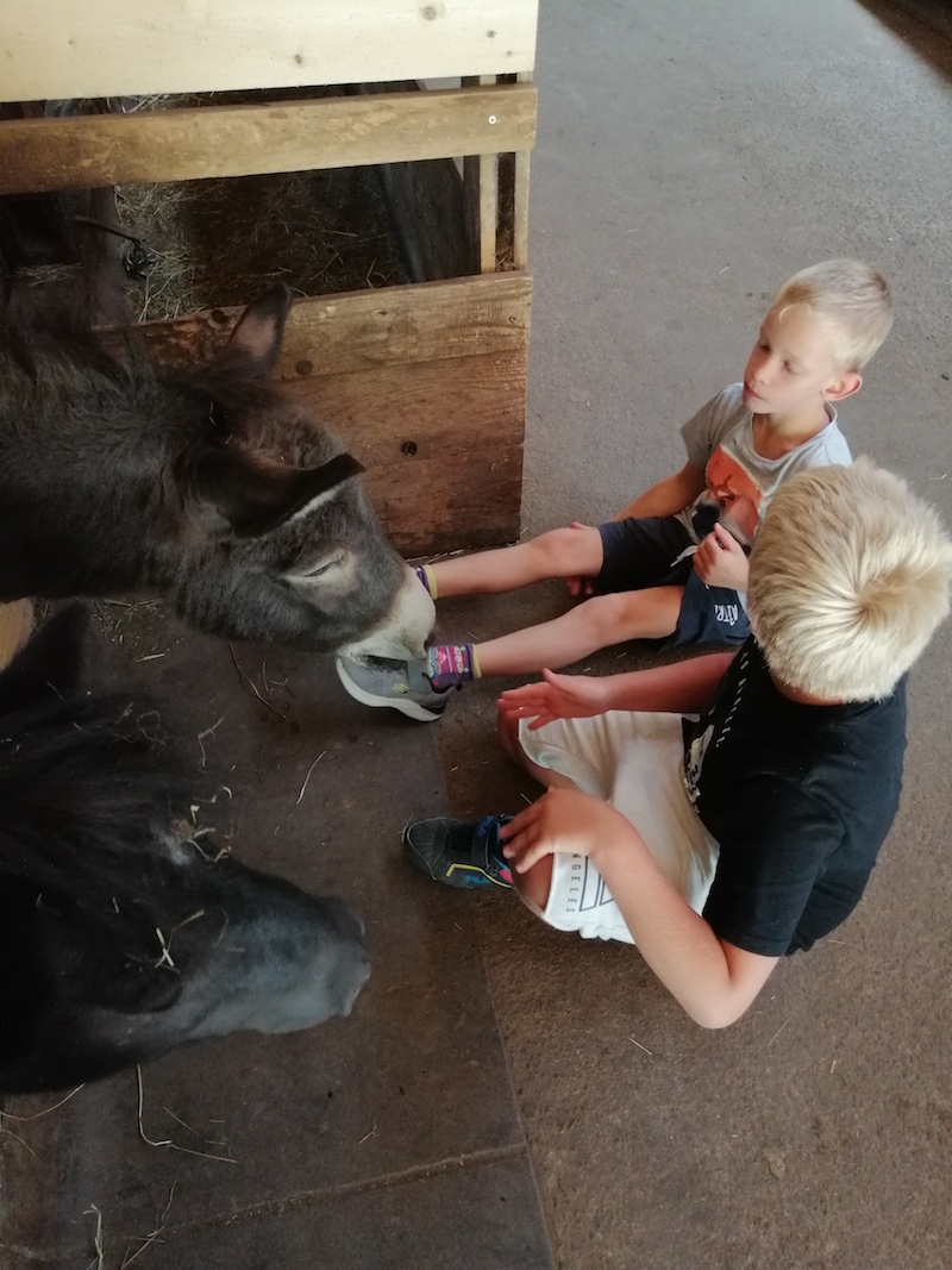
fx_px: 990
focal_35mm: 27
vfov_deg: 65.3
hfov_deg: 51.3
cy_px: 635
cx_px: 476
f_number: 1.8
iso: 400
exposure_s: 1/100
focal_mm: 3.95
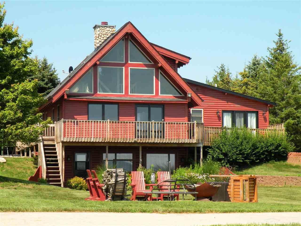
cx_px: 150
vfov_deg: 15.9
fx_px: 809
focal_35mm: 93
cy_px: 113
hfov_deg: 21.1
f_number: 6.3
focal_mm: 16.4
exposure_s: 1/218
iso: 94
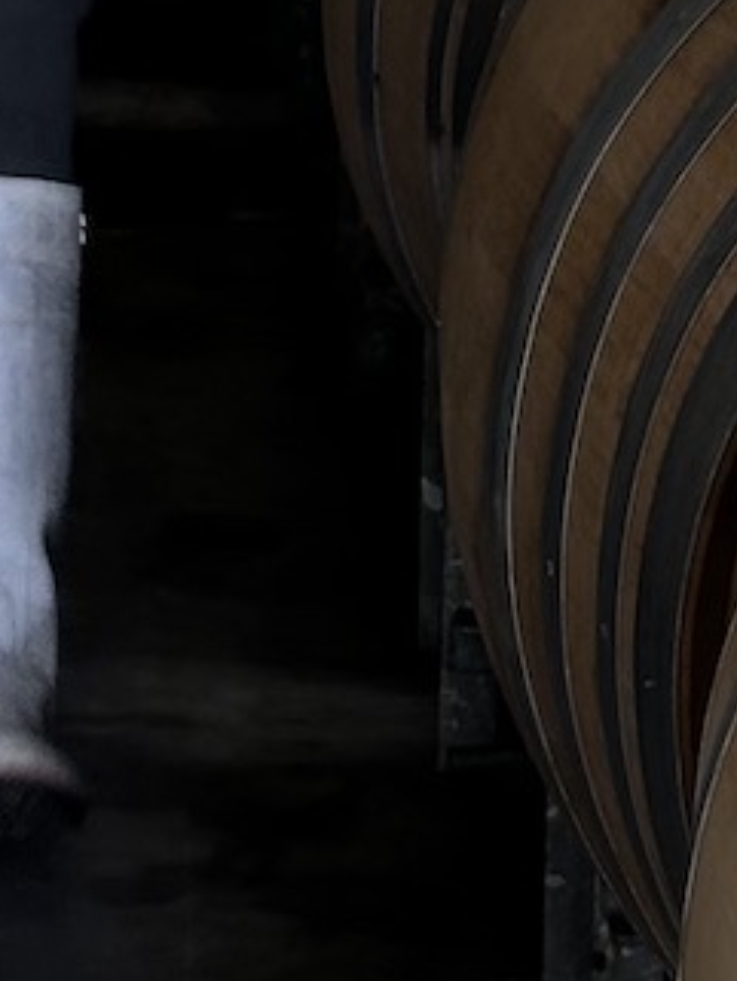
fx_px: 6780
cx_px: -168
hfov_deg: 6.2
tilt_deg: -3.4
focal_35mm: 239
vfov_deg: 7.9
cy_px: -993
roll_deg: -2.1
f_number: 1.78
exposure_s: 1/60
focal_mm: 6.86
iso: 200
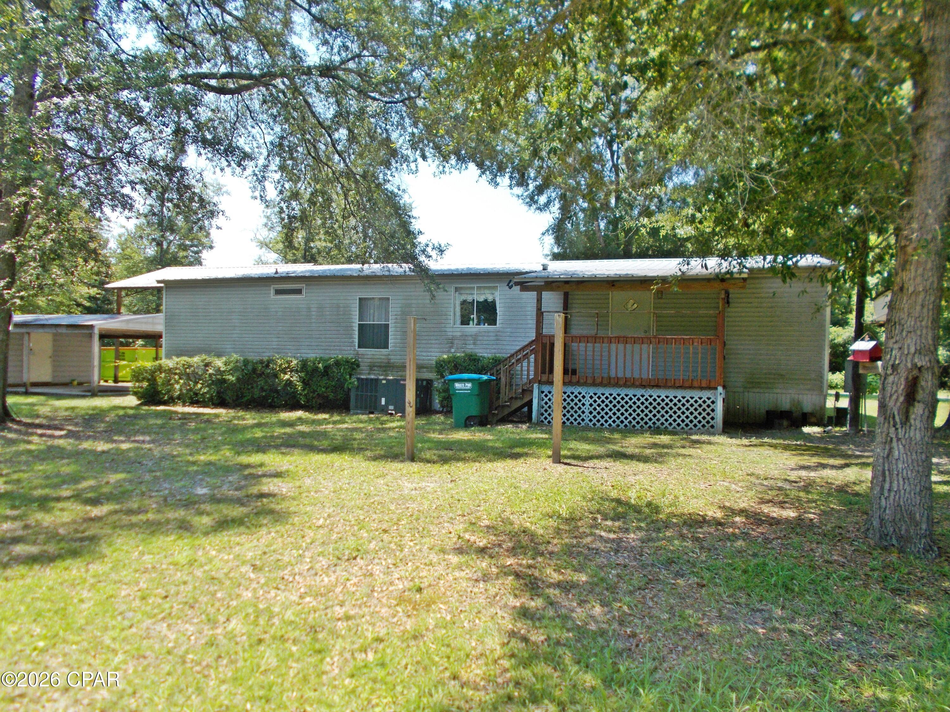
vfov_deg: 53.1
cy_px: 356
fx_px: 714
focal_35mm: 26
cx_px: 475
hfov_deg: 67.3
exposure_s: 1/400
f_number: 3.2
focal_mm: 4.6
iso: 80
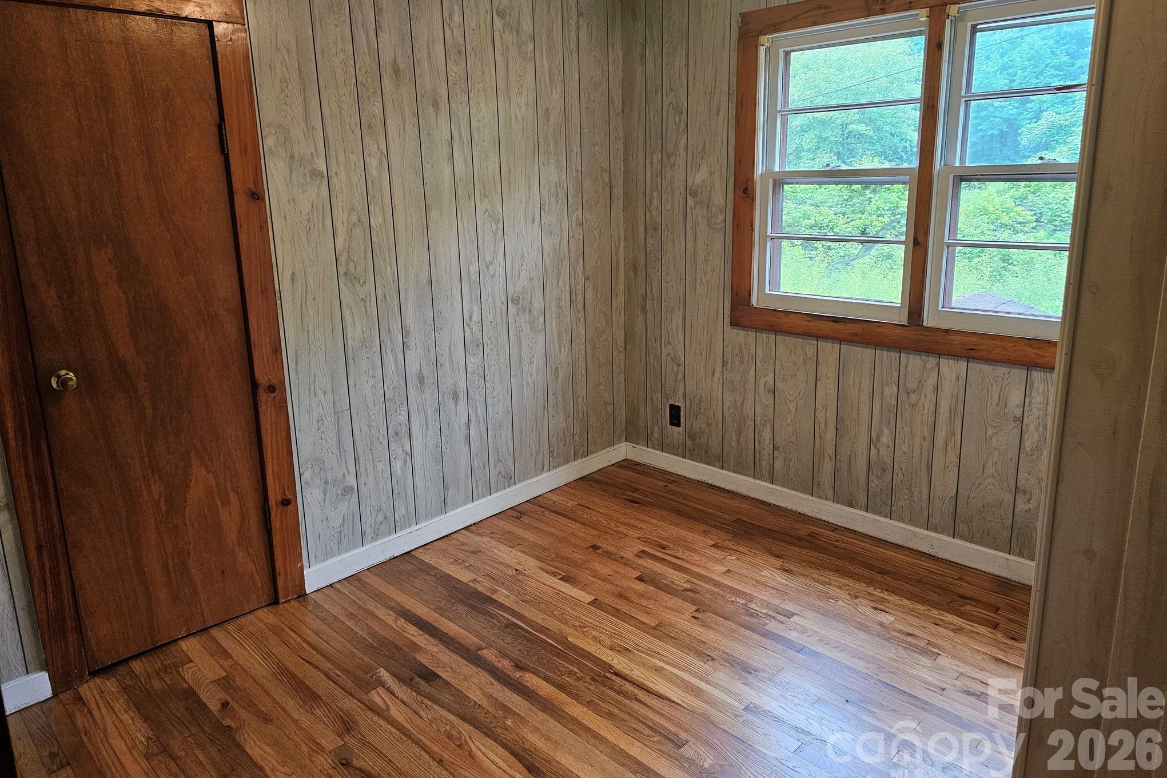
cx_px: 585
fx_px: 778
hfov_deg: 73.7
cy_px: 352
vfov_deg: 53.1
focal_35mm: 24
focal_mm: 6.3
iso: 500
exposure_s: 1/170
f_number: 1.7
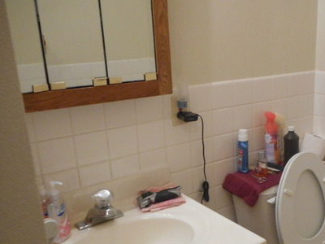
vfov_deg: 35.8
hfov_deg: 45.6
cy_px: 146
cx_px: 233
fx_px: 376
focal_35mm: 40
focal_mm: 4.5
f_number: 3.7
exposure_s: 1/30
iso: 400
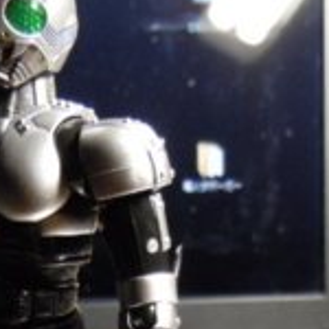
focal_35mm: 106
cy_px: 406
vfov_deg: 15.7
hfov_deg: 16.3
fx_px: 1140
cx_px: 50
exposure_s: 1/20
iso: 400
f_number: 3.5
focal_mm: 5.4
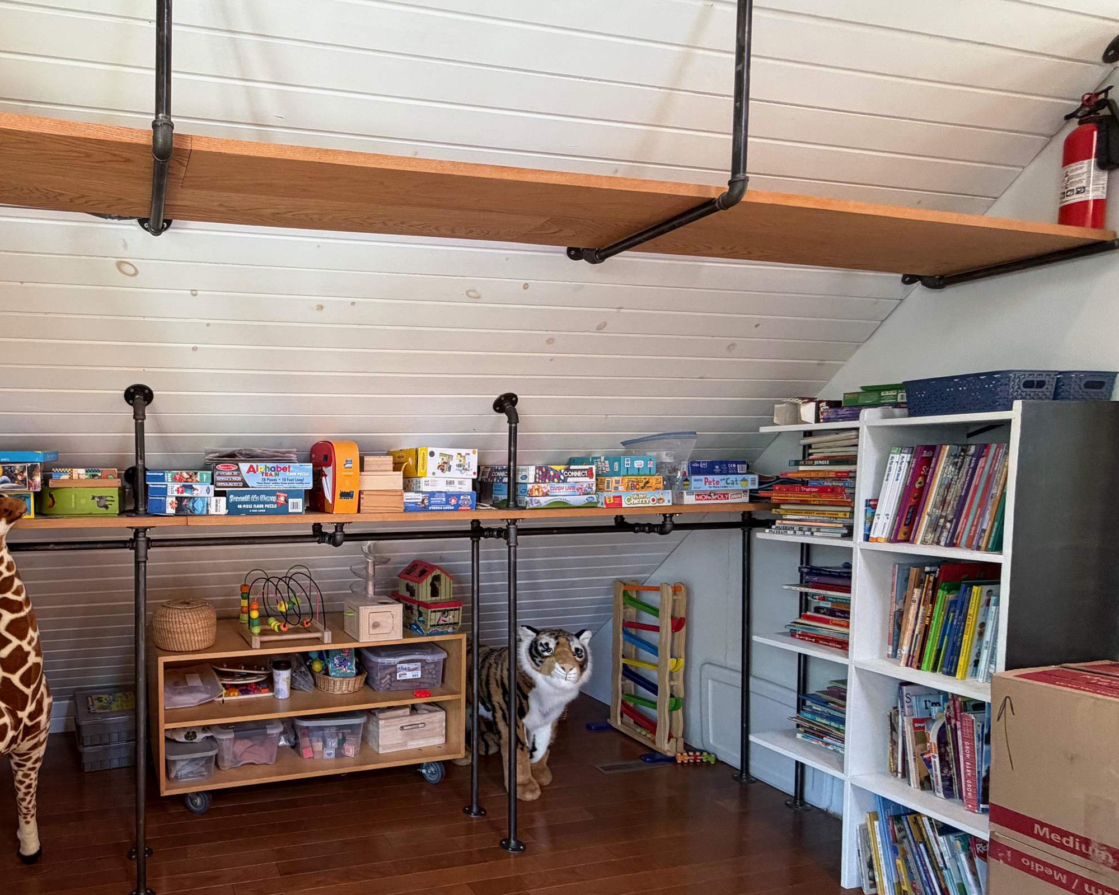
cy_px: 504
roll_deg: +0.9
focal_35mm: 21
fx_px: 695
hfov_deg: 72.4
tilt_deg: -3.0
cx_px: 284
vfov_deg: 65.3
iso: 250
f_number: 2.2
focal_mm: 2.22
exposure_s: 1/60
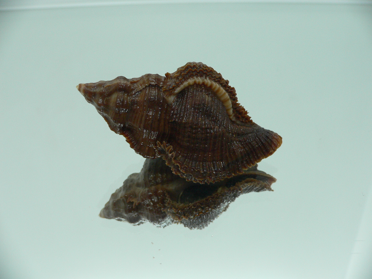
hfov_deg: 52.6
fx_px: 376
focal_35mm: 35
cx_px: 186
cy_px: 140
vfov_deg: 40.7
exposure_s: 1/60
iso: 150
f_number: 2.8
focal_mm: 4.6
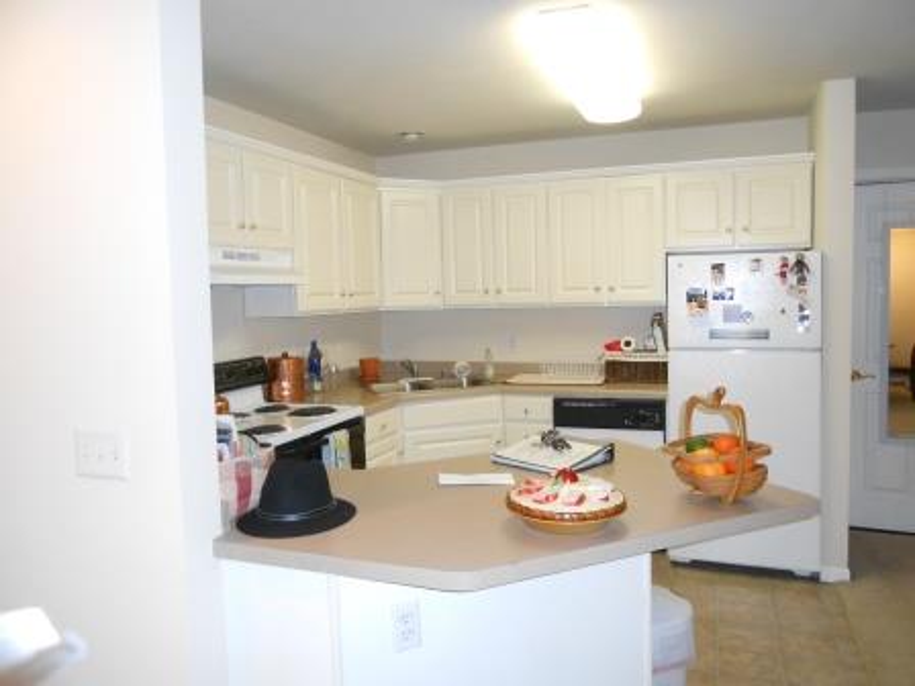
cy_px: 343
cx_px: 458
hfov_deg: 67.3
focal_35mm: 26
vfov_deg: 53.1
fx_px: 687
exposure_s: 1/25
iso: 400
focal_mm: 4.6
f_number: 3.5
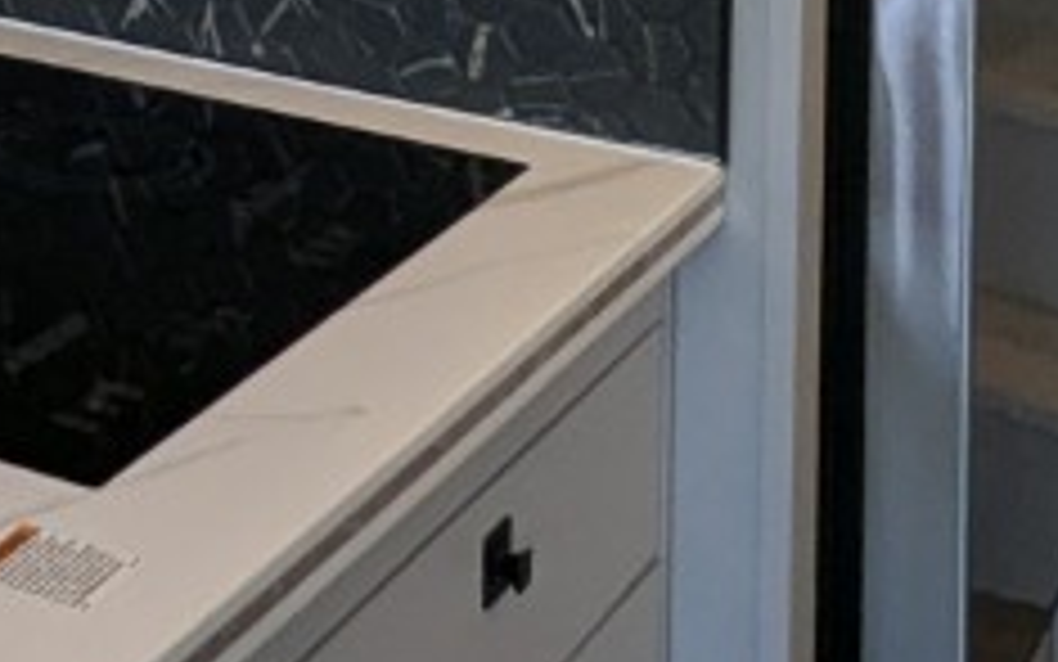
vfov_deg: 11.5
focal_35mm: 101
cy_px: -734
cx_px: -750
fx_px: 2913
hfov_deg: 17.4
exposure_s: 1/130
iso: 118
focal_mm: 2.35
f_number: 2.2
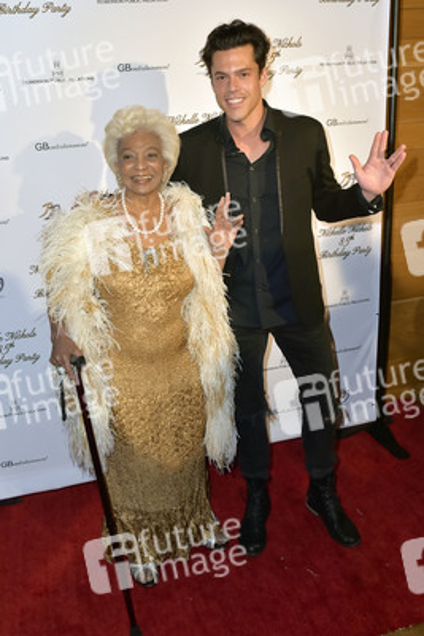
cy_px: 318
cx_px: 212
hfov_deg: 53.2
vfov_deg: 73.7
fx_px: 424
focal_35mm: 24
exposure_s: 1/320
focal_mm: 24
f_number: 6.3
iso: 400
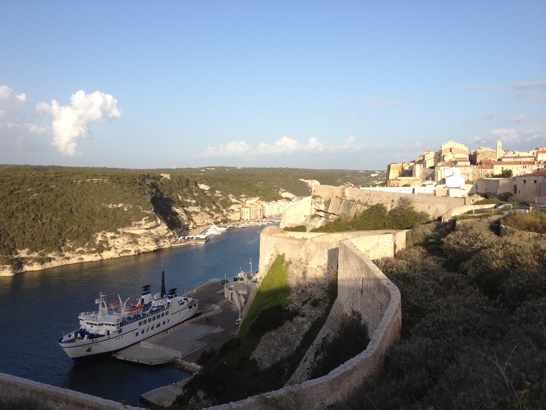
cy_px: 205
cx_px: 273
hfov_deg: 52.6
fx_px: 552
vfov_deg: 40.7
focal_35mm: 35
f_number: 2.4
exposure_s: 1/1022
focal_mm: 4.28
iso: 64
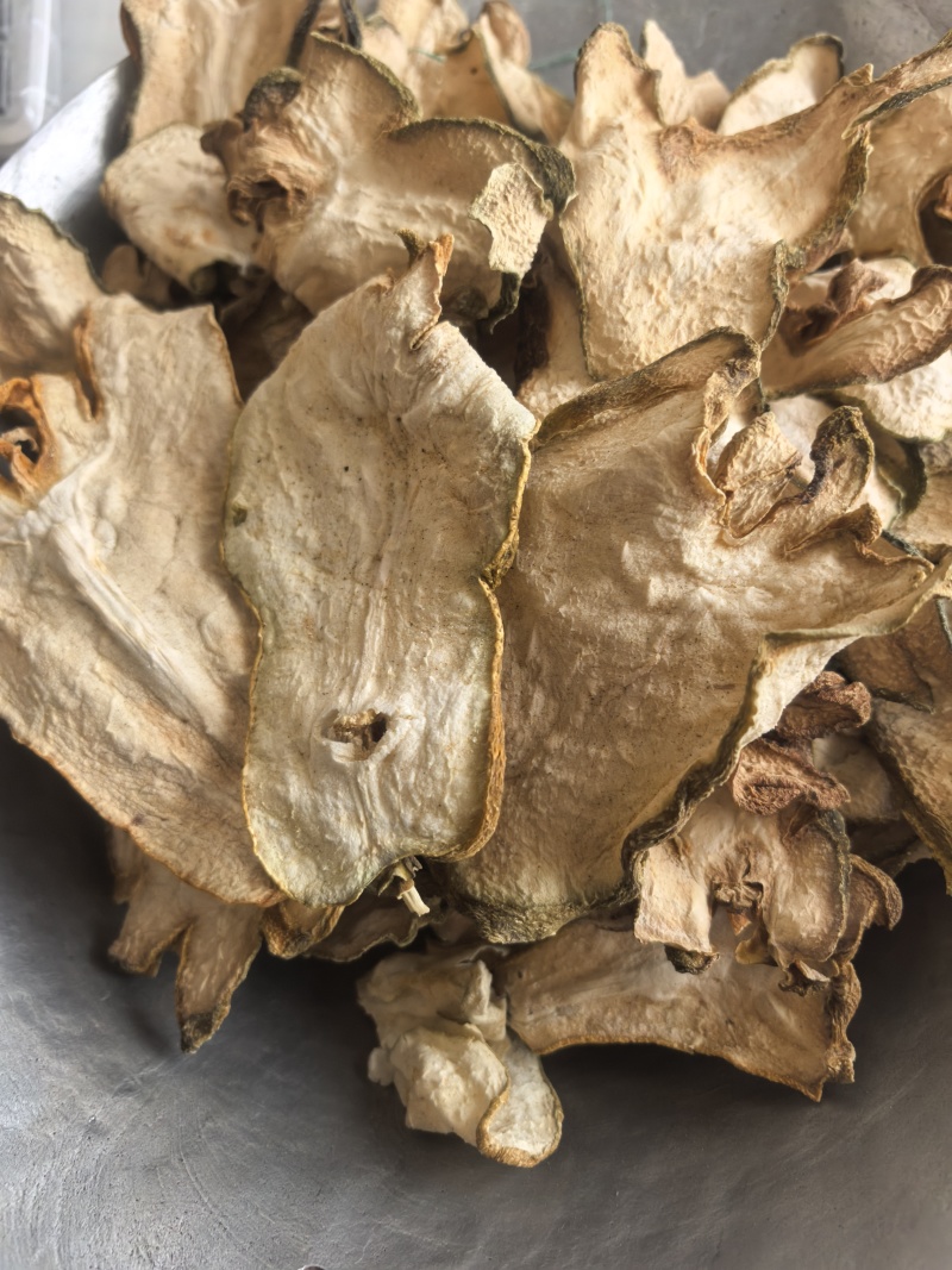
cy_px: 635
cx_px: 476
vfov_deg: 71.6
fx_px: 880
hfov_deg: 56.8
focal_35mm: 24
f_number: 2
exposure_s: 1/720
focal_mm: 6.98
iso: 3200
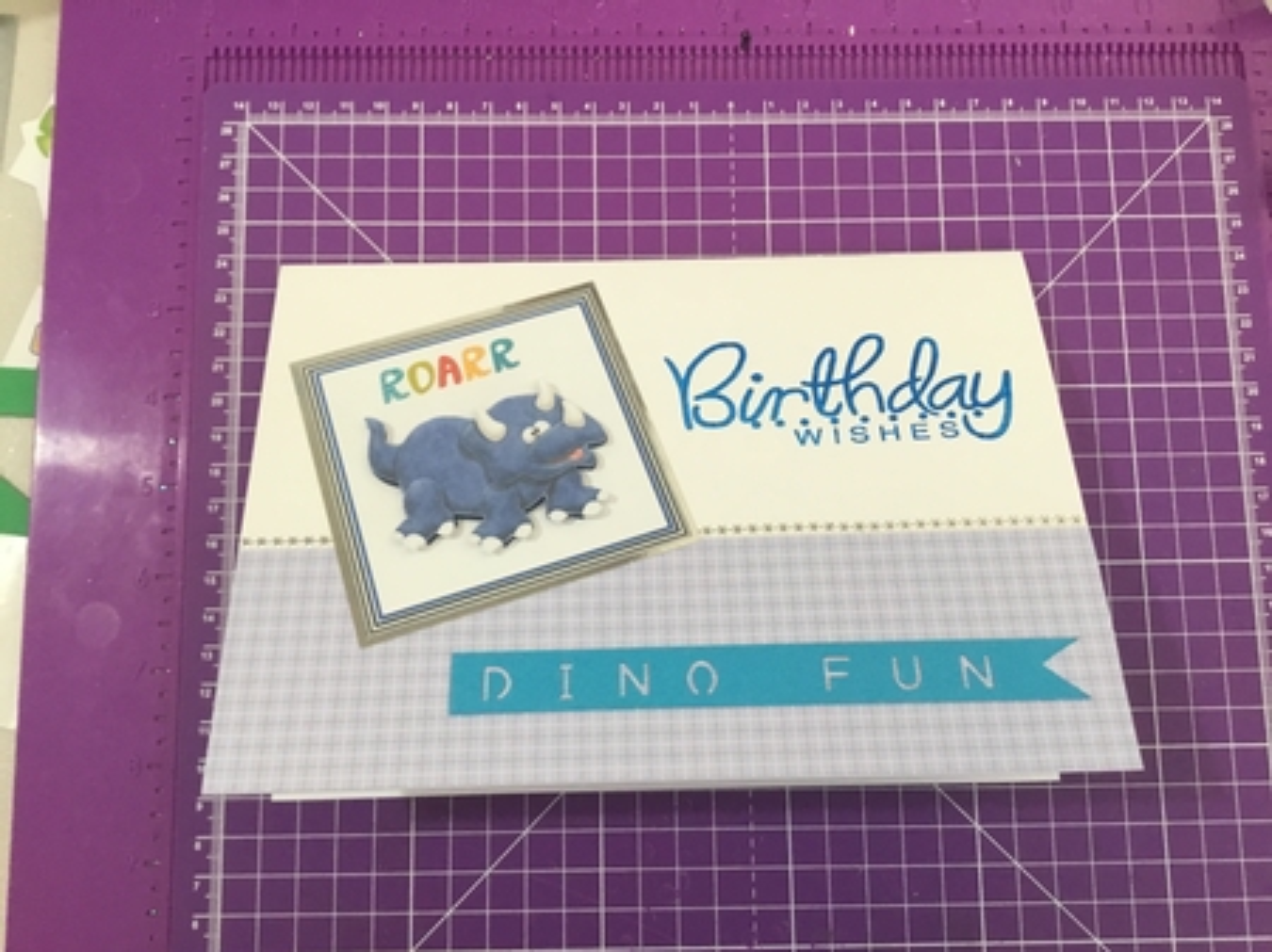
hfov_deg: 58.4
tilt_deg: -81.5
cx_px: 636
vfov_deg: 45.4
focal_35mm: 31
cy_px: 476
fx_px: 1139
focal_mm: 3.3
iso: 50
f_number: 2.4
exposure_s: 1/33
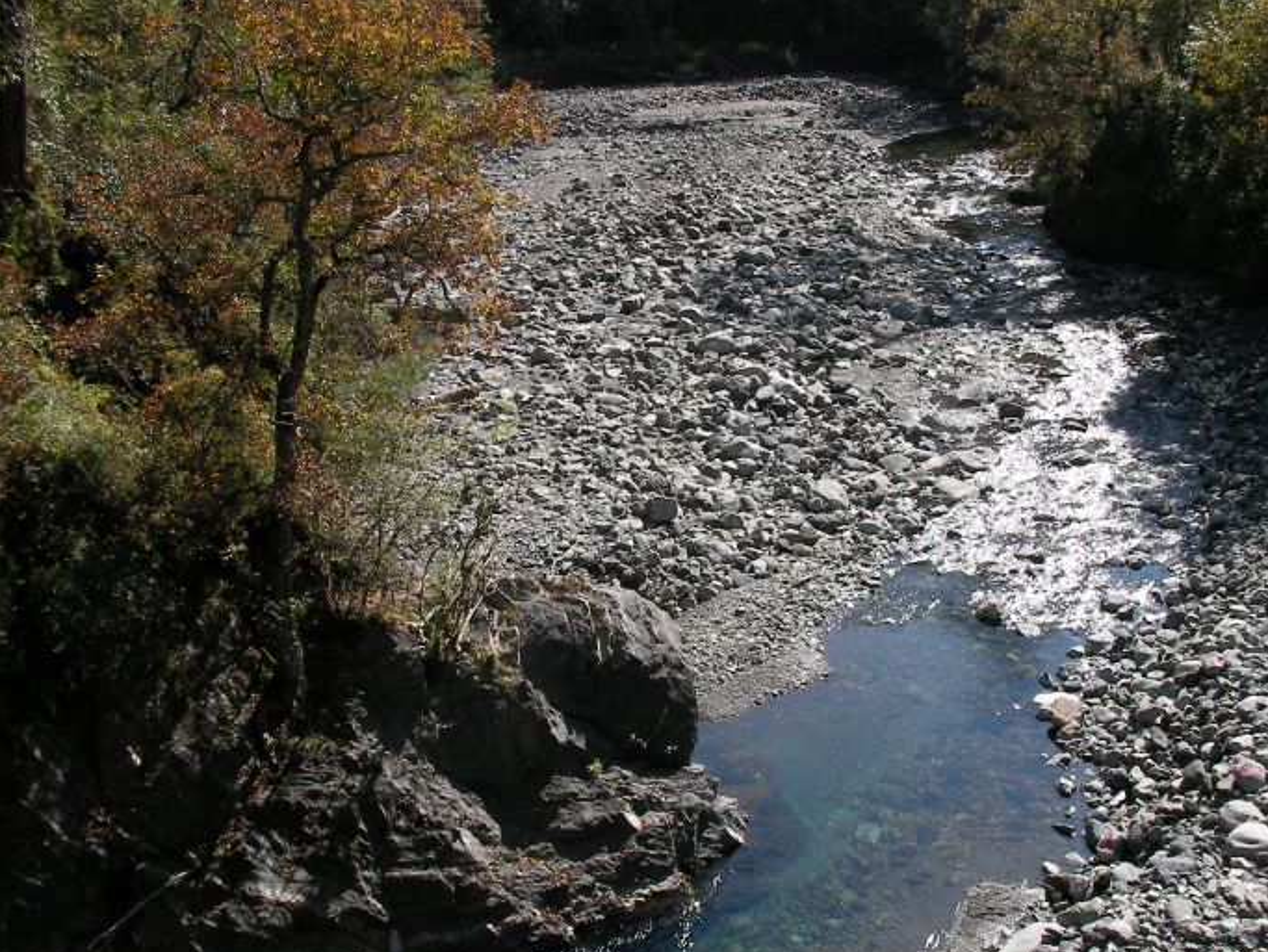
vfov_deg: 30.3
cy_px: 523
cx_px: 679
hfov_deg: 39.6
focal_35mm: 48
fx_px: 1759
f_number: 4.5
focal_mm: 6.3
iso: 50
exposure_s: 1/354
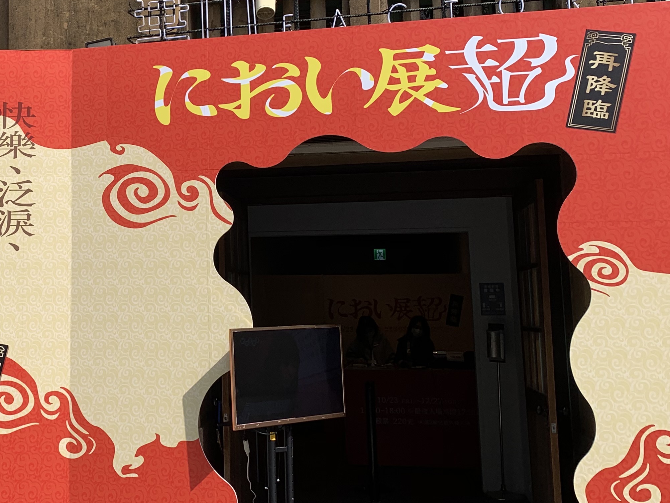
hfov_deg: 35.1
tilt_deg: +7.0
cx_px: 92
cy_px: 190
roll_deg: -0.9
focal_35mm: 52
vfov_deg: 27.9
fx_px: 1006
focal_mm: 4.25
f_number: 1.8
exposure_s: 1/2421
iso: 25
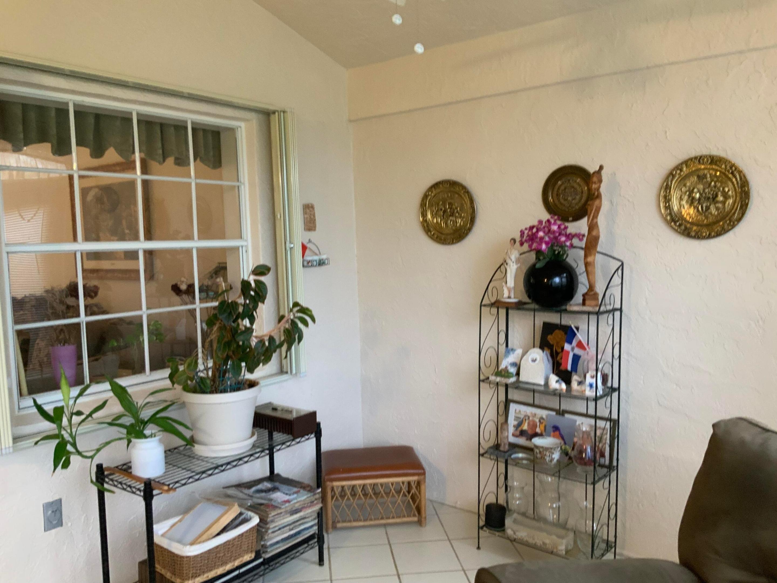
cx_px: 388
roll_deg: +2.4
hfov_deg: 61.7
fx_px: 651
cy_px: 292
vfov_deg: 48.2
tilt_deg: -5.2
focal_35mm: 29
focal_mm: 3
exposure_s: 1/60
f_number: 1.8
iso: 160
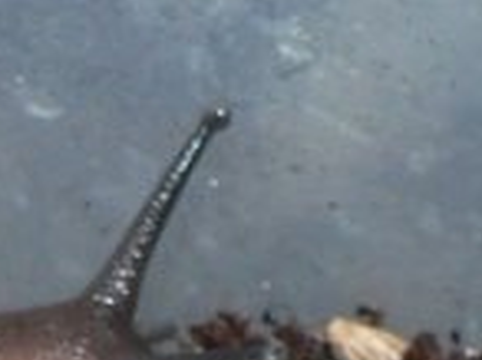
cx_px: 522
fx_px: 3434
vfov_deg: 5.5
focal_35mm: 247
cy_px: 1176
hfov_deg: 8.0
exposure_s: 1/60
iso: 100
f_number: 4
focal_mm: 6
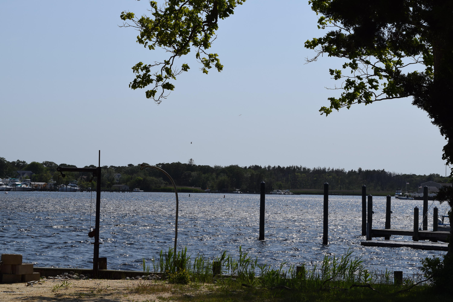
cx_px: 226
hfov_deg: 24.6
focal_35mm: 82
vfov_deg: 16.6
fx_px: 1038
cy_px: 151
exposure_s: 1/640
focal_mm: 55
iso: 200
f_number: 13
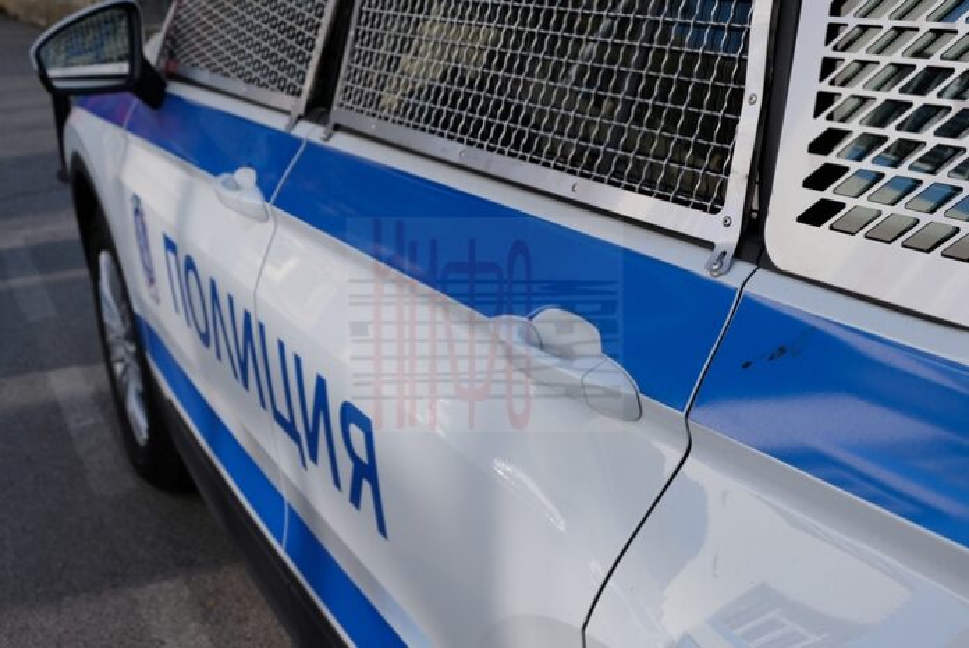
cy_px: 324
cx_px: 484
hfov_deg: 35.6
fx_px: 1508
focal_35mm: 56
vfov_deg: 24.2
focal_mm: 37.1
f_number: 8
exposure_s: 1/350
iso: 400
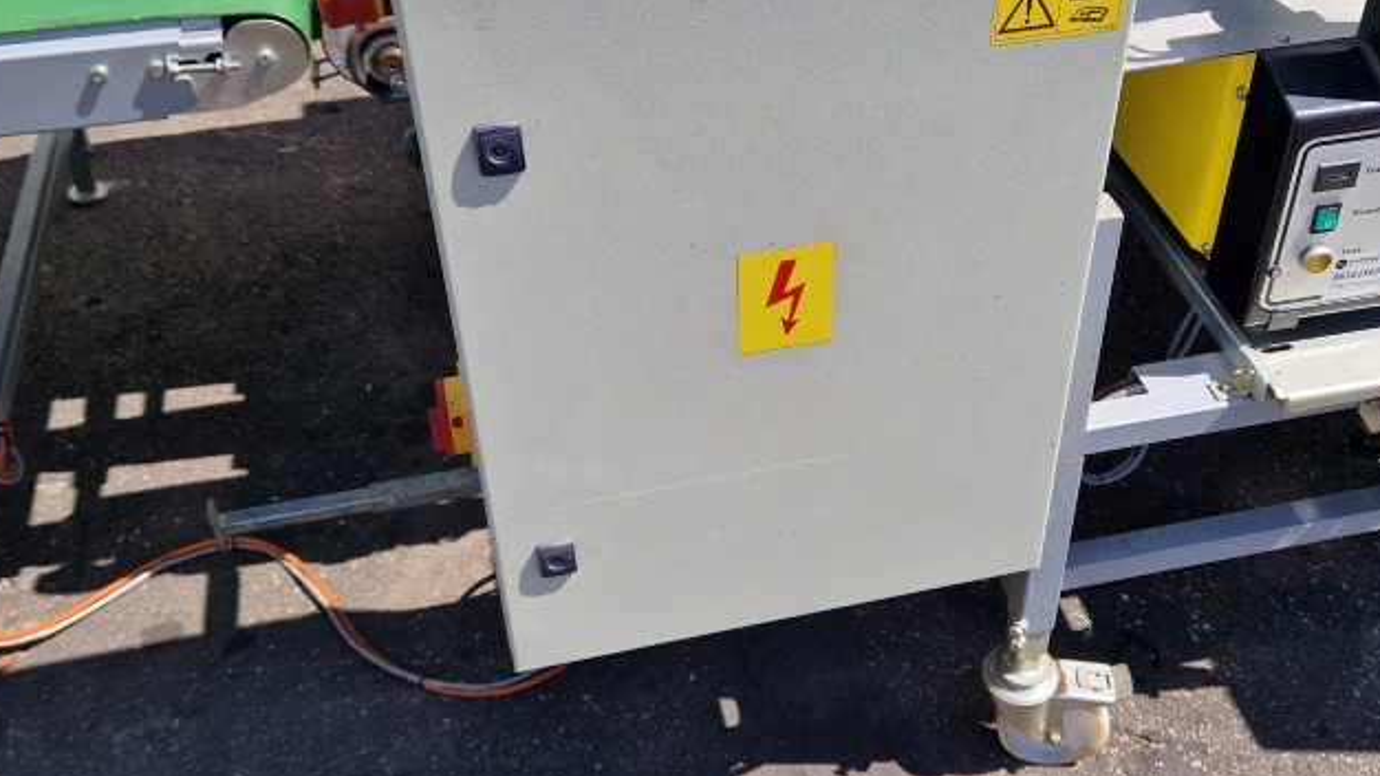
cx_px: 813
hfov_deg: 49.2
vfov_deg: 28.9
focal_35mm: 41
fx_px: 1500
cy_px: 278
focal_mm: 5.4
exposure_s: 1/1352
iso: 50
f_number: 1.8
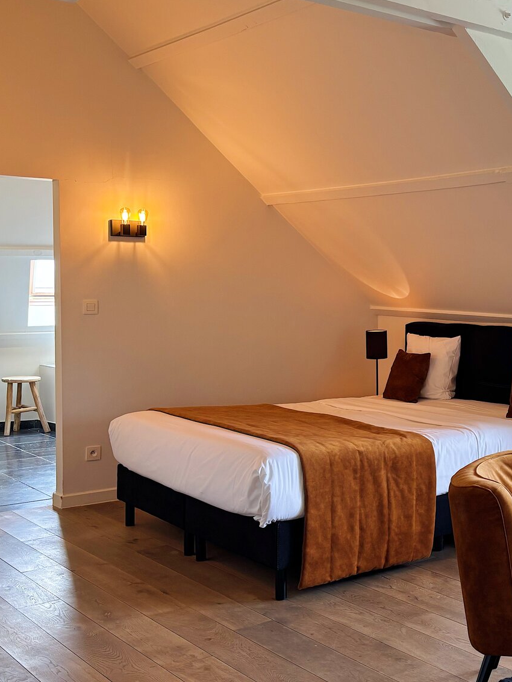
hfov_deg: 29.0
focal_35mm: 47
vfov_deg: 40.4
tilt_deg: -1.8
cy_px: 316
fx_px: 927
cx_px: 507
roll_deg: +0.0
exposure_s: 1/50
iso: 64
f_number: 1.6
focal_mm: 5.96
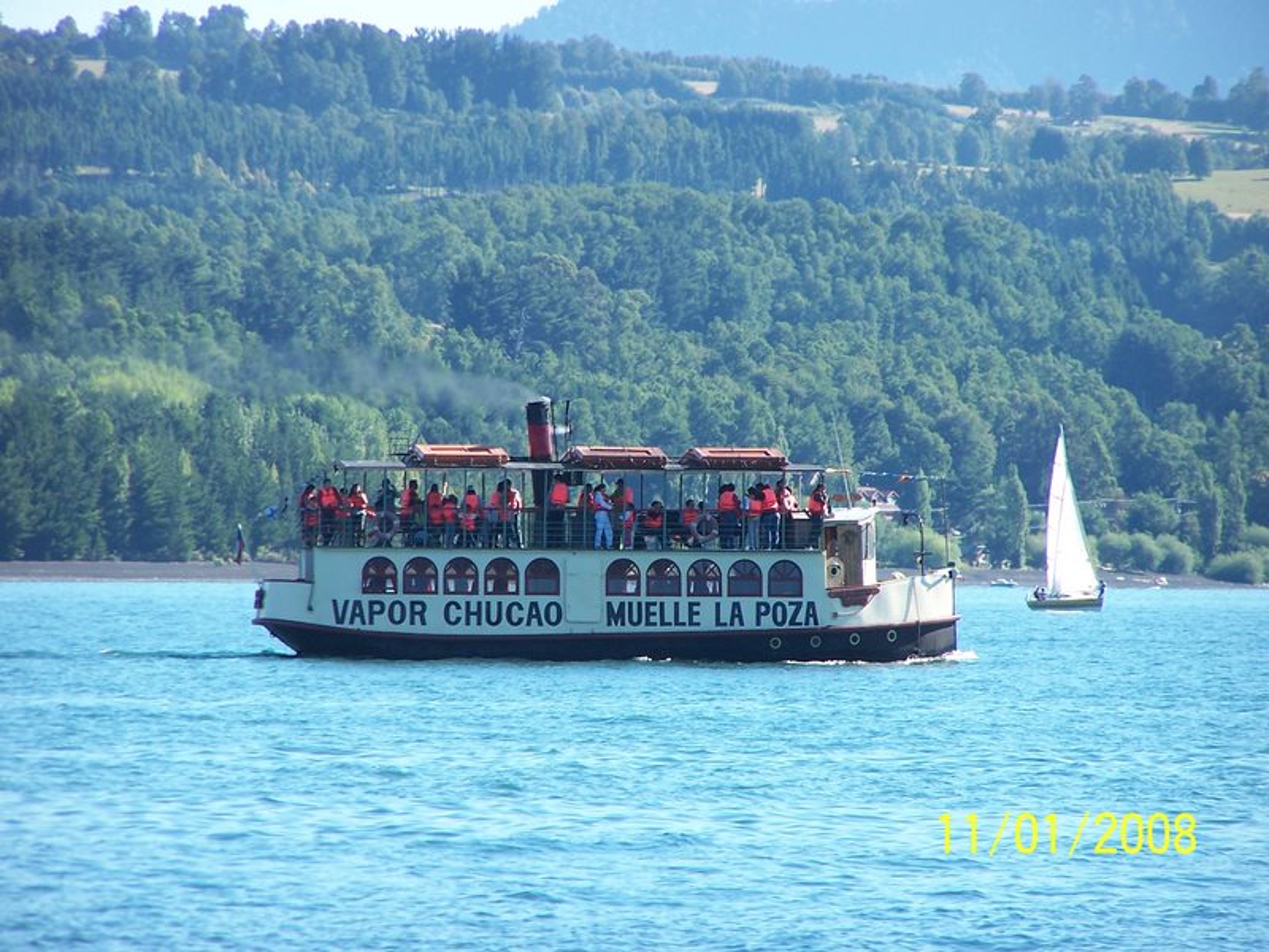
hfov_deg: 5.2
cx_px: 634
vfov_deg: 3.9
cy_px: 476
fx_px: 13931
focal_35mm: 380
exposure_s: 1/350
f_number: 3.7
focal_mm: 63
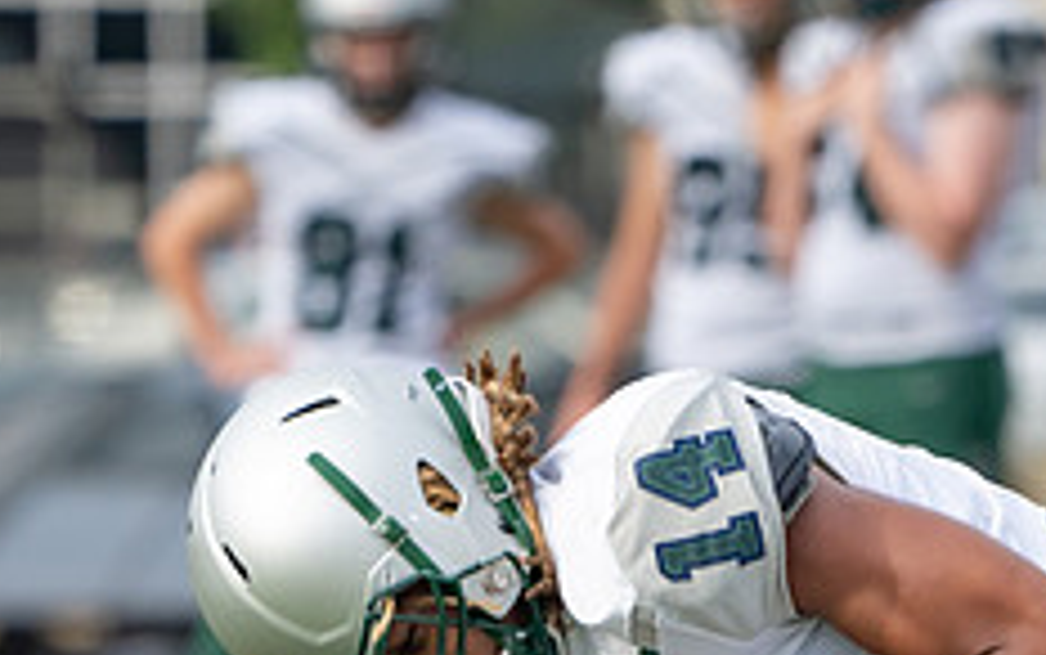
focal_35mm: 1117
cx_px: 832
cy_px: 1089
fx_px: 31865
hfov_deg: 1.9
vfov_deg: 1.2
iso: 320
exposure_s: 1/1250
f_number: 5.6
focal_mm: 324
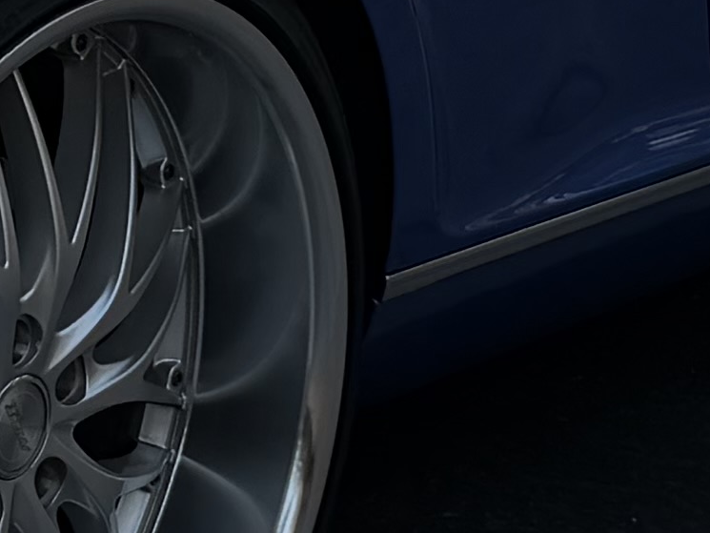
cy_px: -209
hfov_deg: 10.7
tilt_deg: -12.3
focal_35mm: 184
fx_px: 3775
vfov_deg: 7.9
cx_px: 0
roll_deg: -3.0
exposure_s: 1/459
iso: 80
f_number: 1.78
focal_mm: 6.76
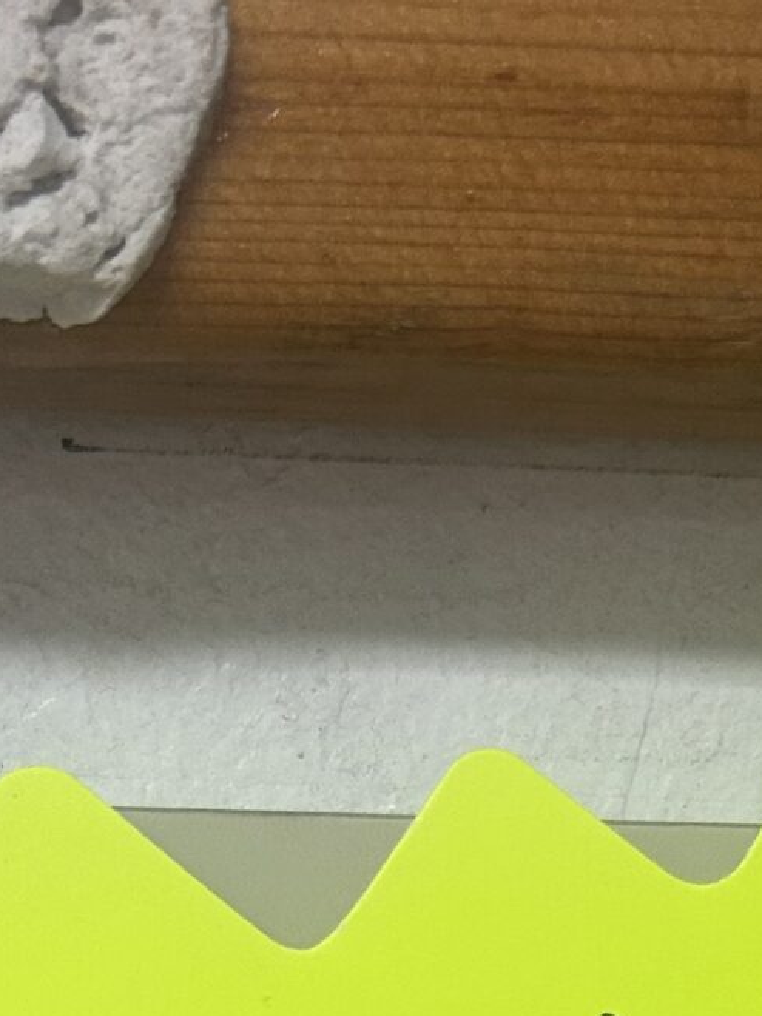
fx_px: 2965
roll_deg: -3.3
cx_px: 460
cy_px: 1665
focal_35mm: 101
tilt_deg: -18.3
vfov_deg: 17.0
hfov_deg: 14.6
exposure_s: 1/120
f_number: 1.5
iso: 125
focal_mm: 5.7
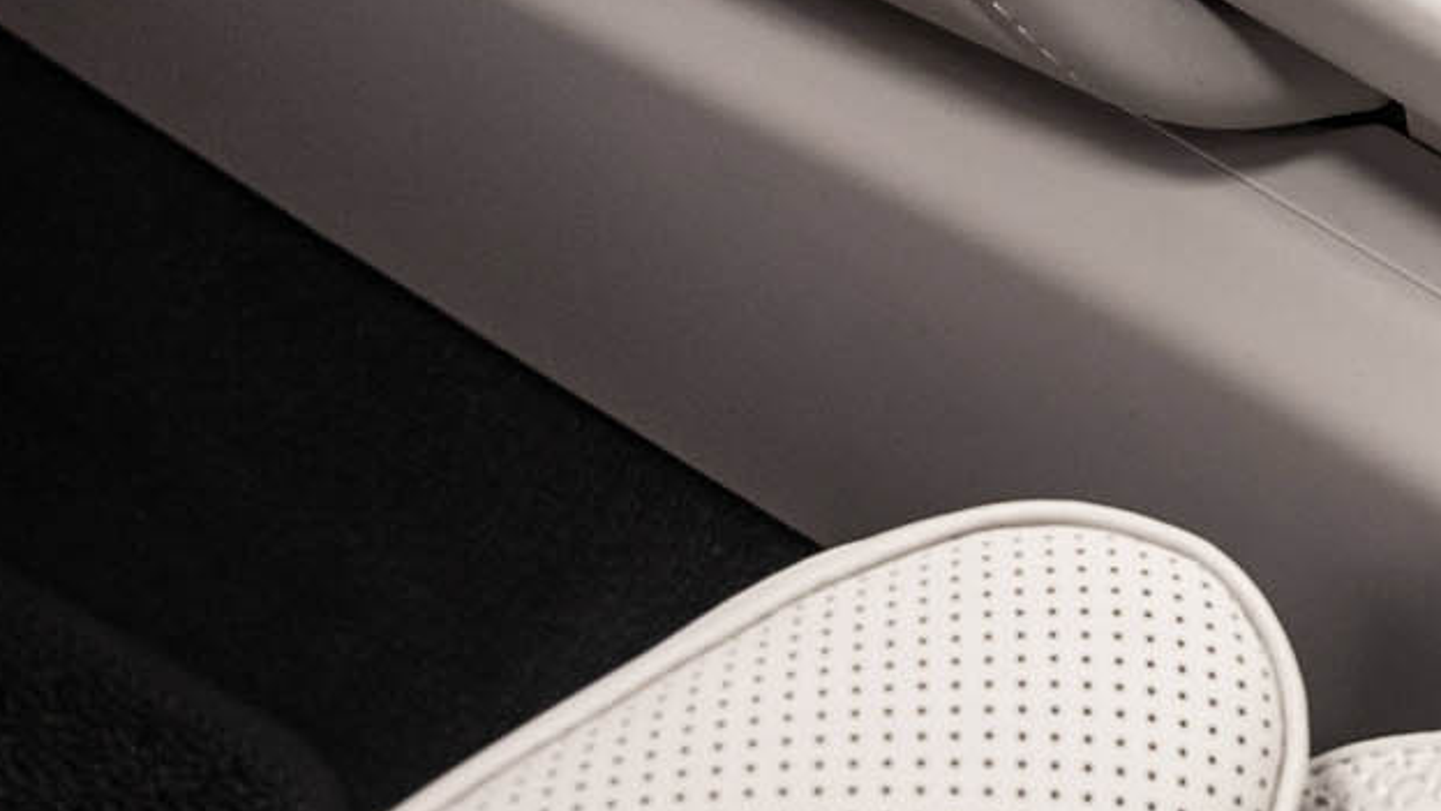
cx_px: 1974
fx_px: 5142
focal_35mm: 135
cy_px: -400
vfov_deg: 8.8
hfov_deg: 15.1
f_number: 6.3
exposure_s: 1/40
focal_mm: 41.8
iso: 3200
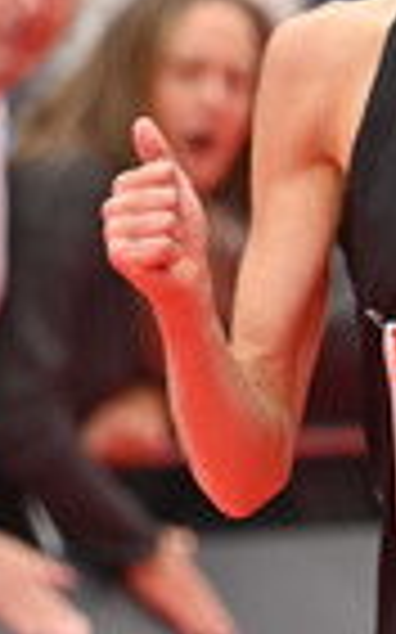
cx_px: 457
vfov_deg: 3.2
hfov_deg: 2.0
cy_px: 234
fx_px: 11235
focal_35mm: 650
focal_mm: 200
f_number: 2.8
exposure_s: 1/800
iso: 200
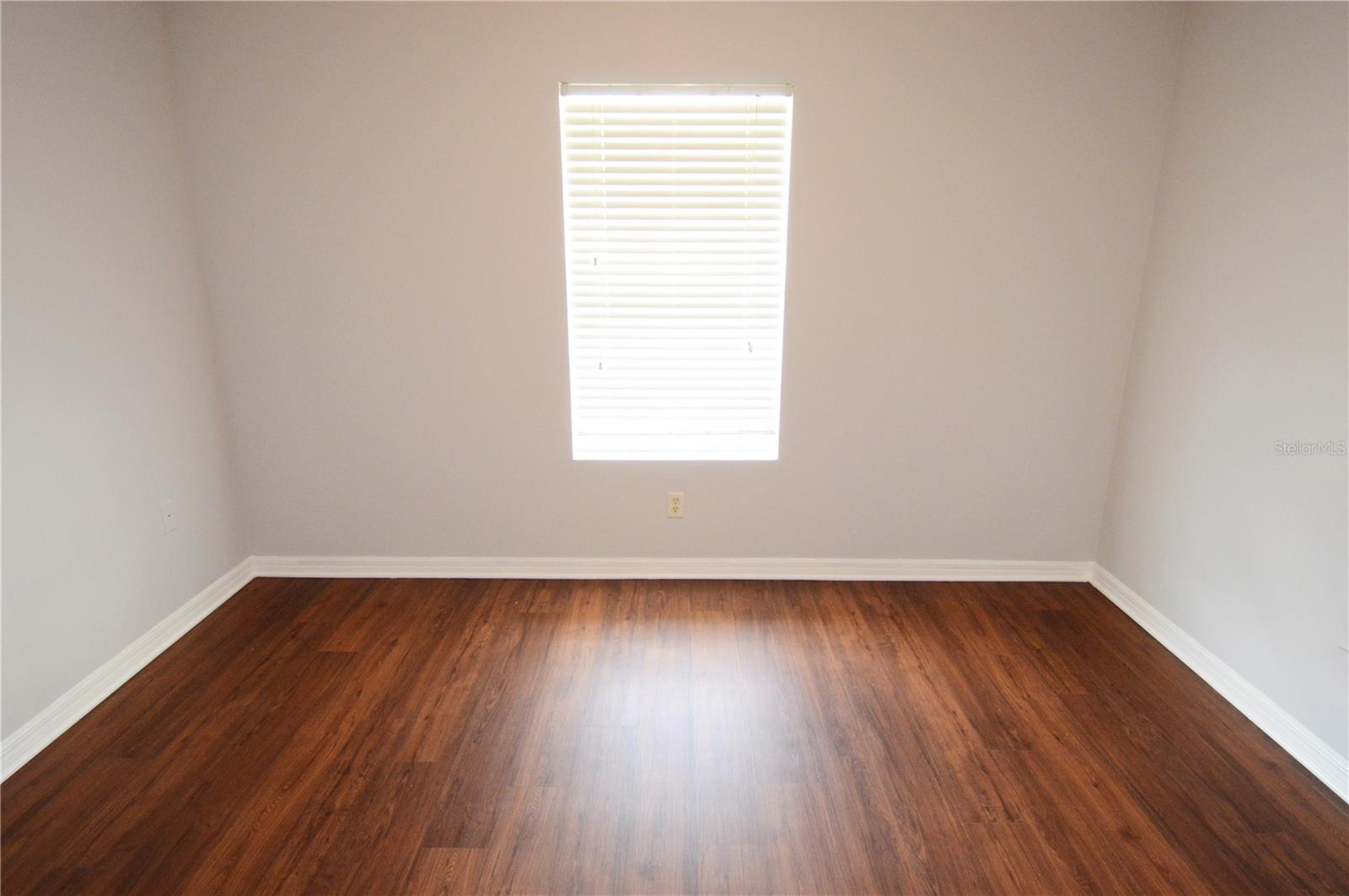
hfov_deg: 90.1
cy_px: 448
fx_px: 674
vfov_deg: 67.3
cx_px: 674
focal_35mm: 18
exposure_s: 1/60
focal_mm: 12
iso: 1600
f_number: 4.5
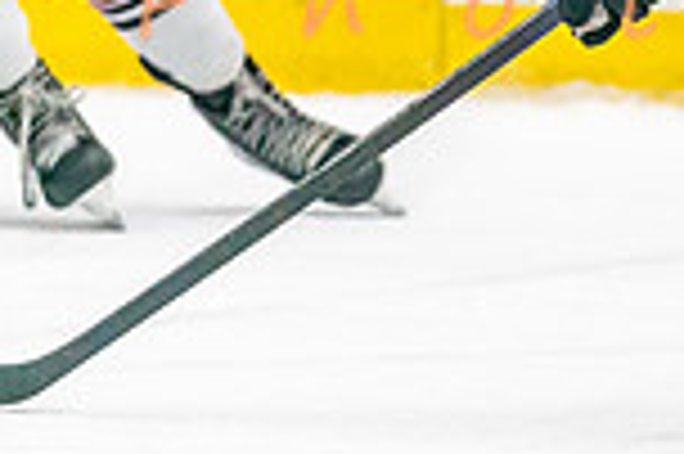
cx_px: 983
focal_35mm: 1056
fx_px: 20042
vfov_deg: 1.3
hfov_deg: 2.0
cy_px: -81
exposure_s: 1/1250
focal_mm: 200
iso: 3200
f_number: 2.8
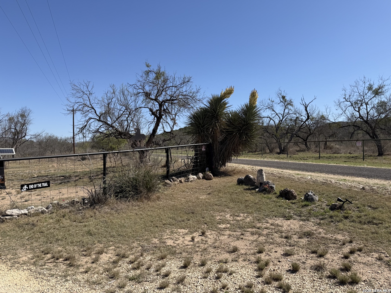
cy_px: 146
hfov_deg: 71.6
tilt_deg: +0.8
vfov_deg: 56.8
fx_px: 271
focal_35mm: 24
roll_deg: +0.7
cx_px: 196
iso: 80
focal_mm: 6.76
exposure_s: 1/4975
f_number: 1.78
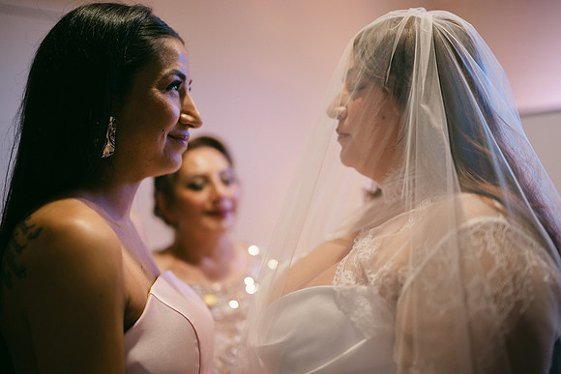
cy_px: 187
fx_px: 546
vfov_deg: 37.9
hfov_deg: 54.4
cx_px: 280
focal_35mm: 35
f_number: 1.2
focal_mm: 35
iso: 320
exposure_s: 1/200
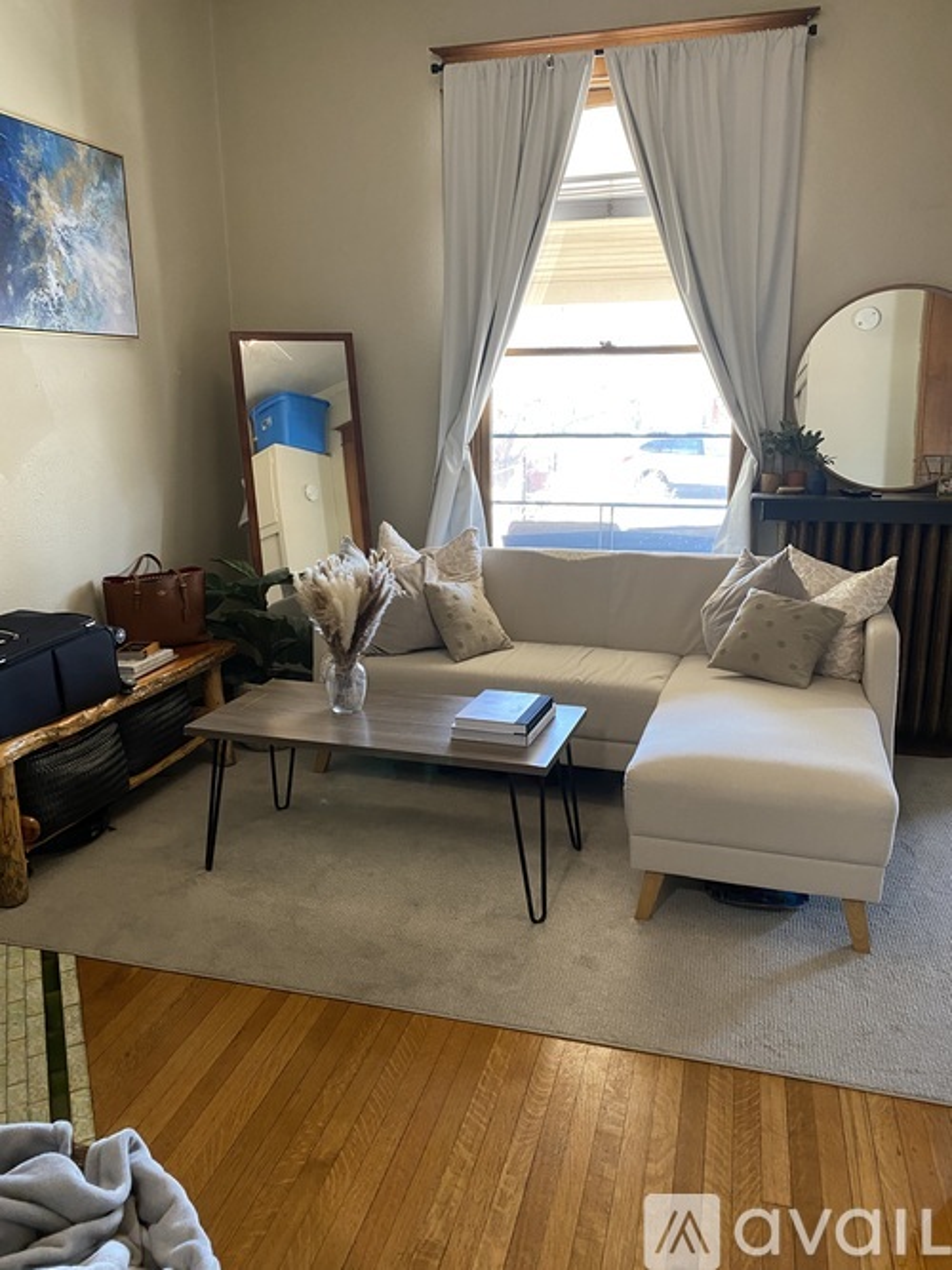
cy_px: 635
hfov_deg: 53.0
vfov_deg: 67.3
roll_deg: +0.0
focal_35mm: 26
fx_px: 954
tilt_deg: -13.6
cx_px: 476
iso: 250
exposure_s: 1/60
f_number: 1.8
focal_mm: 4.25
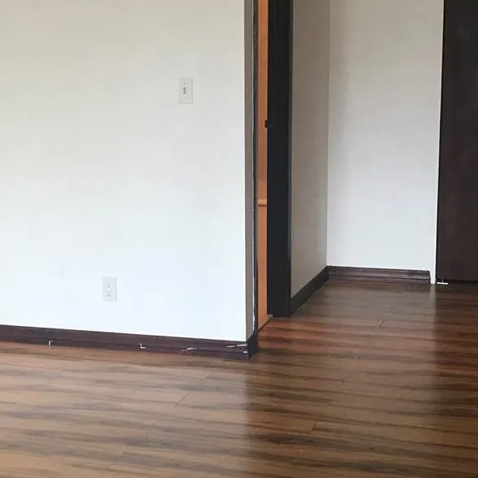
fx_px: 1047
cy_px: 246
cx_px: 196
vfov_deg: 25.7
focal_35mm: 67
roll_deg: +1.3
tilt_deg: -10.2
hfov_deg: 25.7
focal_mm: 3.99
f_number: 1.8
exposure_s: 1/40
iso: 32
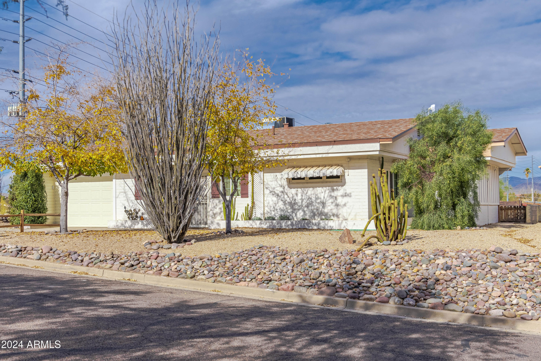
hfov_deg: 45.4
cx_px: 270
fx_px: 646
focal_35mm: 43
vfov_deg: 31.2
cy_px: 180
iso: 100
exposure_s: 1/5000
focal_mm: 29
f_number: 8
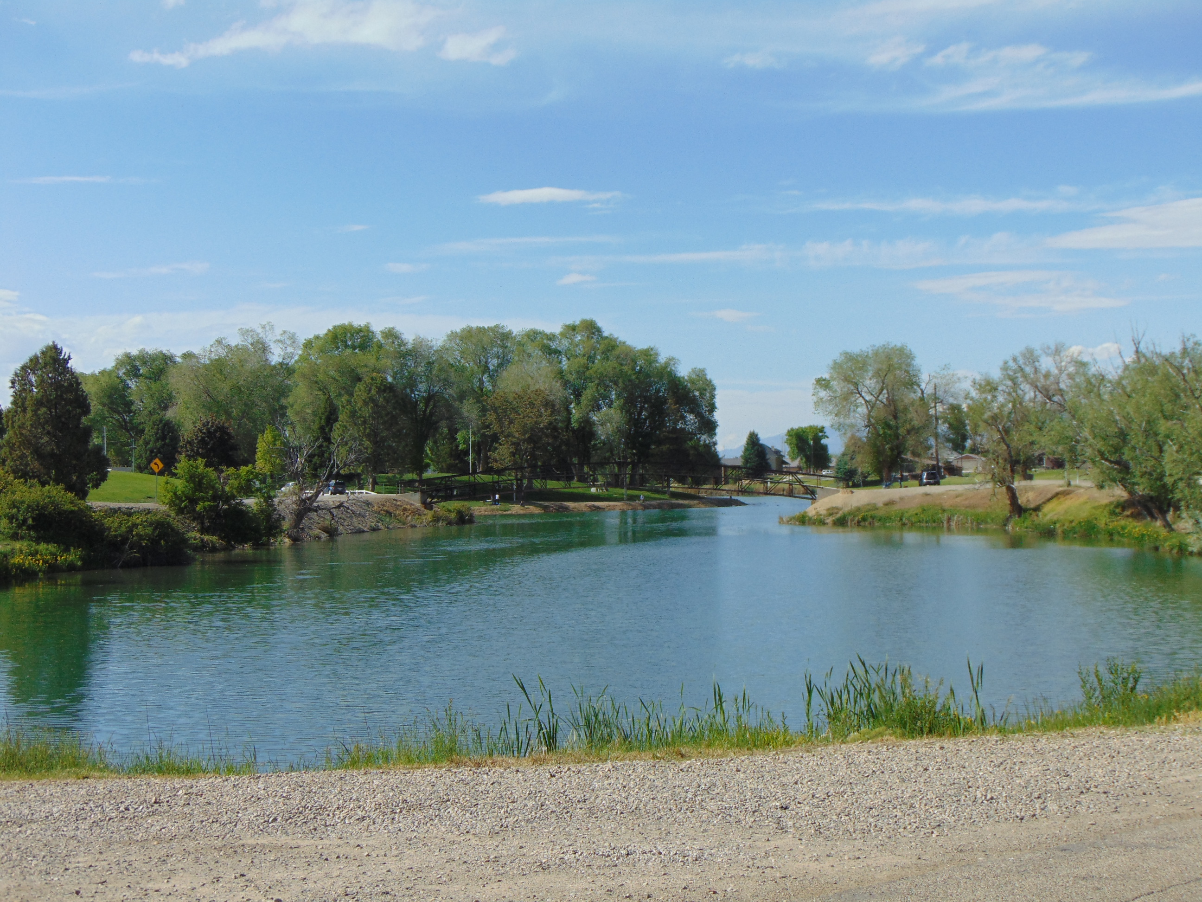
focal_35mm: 60
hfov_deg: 32.2
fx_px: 2083
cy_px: 451
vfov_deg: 24.4
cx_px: 601
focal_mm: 10.8
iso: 80
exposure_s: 1/200
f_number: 9.3
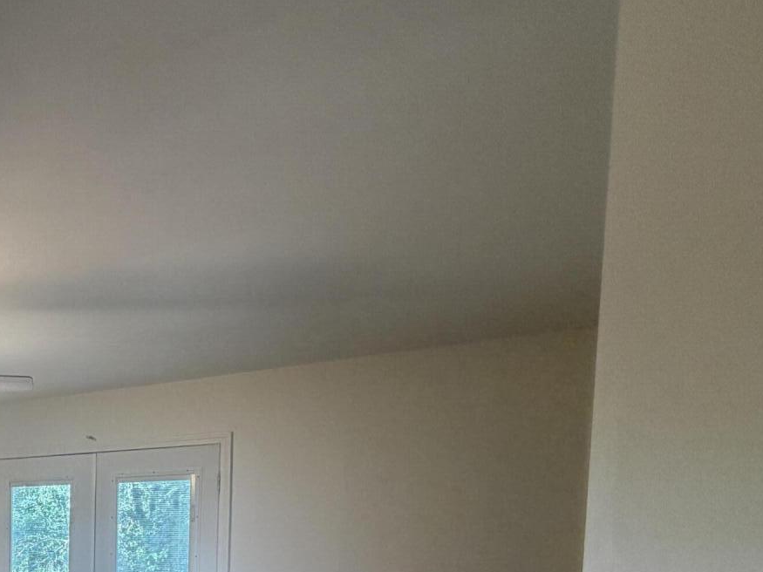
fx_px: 705
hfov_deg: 45.3
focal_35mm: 32
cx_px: -44
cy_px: 576
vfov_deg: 38.9
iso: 200
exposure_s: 1/60
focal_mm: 2.22
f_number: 2.2
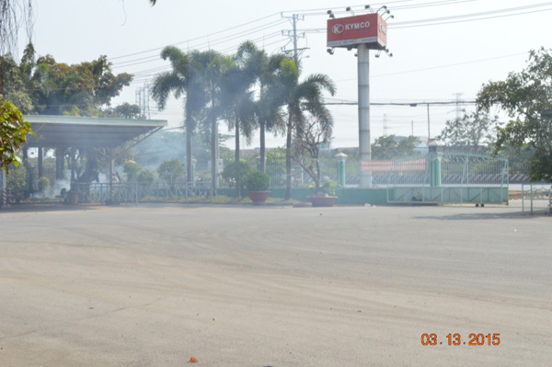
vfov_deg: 25.0
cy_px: 184
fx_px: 827
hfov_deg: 36.9
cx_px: 276
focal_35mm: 54
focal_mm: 36
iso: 400
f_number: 32
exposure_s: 1/30
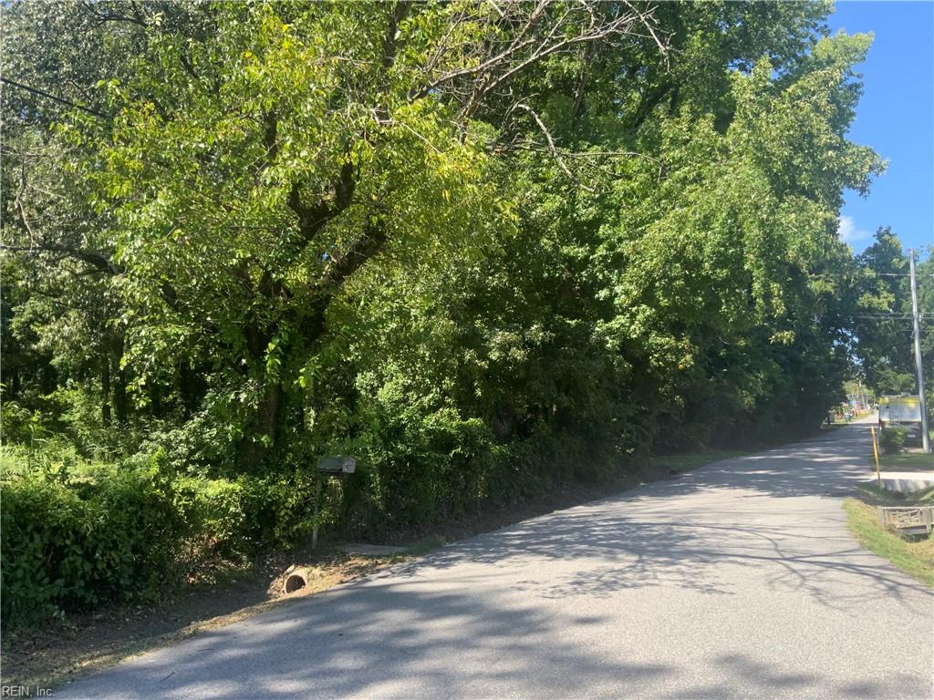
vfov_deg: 48.2
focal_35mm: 29
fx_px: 782
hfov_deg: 61.7
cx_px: 467
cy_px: 350
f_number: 1.8
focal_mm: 3
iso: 16
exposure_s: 1/461
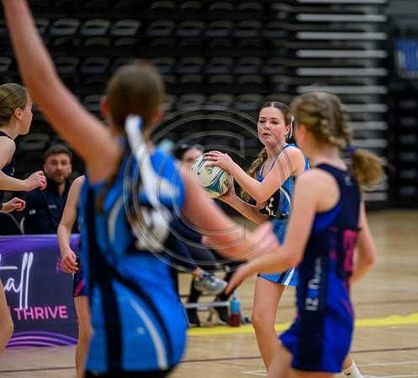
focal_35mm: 234
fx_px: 3048
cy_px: 188
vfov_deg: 7.1
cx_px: 285
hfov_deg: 7.8
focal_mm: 190
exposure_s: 1/1000
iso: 6400
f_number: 2.8
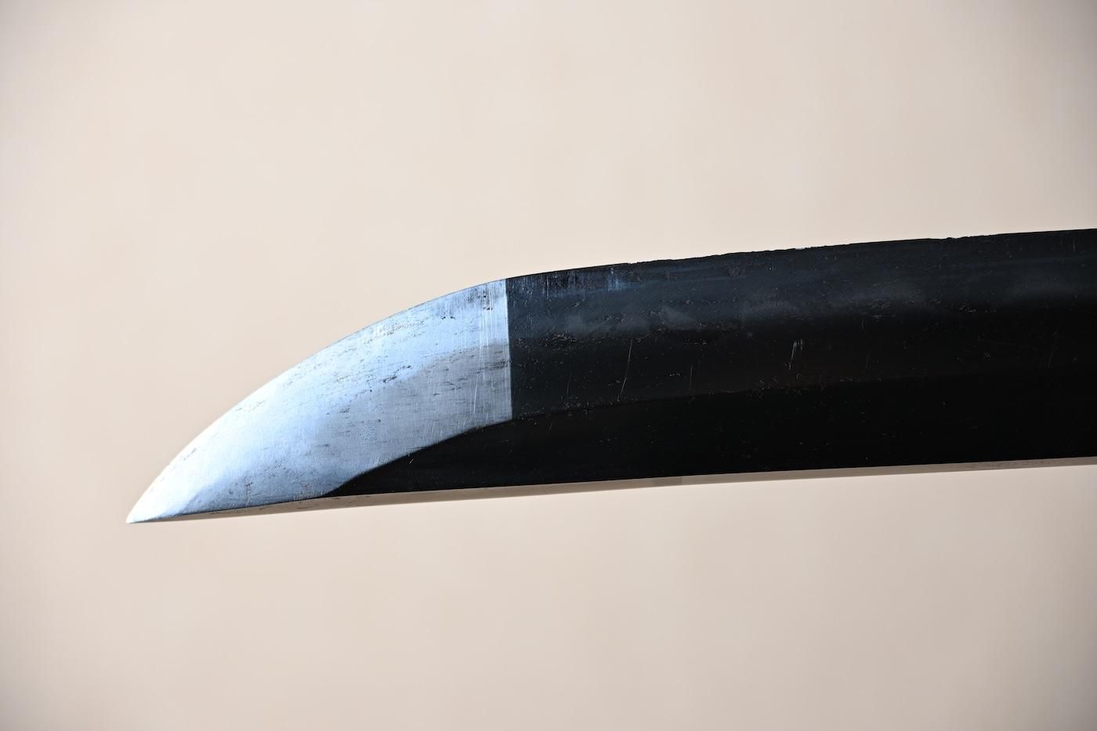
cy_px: 366
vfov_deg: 11.1
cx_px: 548
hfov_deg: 16.7
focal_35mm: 123
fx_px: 3747
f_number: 5.3
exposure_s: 1/2
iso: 100
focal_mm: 82
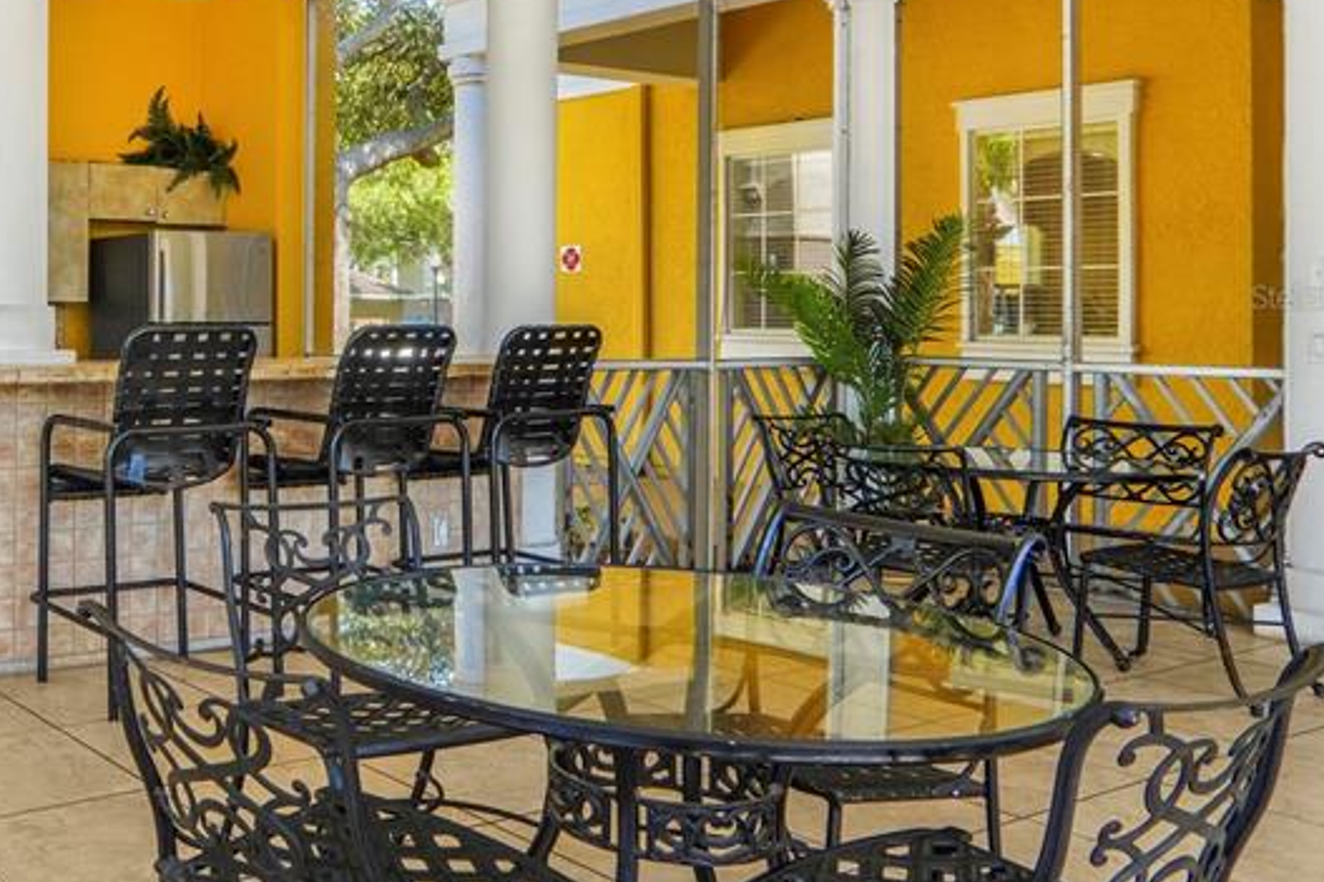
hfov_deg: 48.2
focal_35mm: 35
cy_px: 297
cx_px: 108
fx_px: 1287
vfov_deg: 37.4
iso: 320
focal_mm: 12
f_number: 4
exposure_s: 1/125
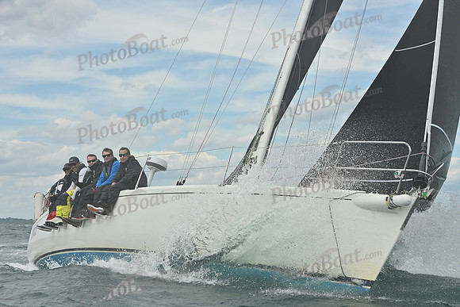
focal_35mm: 82
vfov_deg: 16.7
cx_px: 230
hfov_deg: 24.8
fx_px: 1048
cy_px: 154
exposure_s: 1/1250
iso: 320
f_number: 10
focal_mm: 82
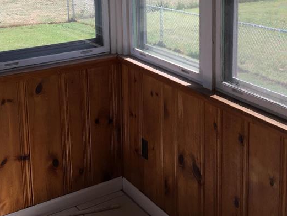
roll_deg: -1.3
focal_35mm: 57
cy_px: 35
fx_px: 473
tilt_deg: -10.9
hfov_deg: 33.5
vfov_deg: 25.1
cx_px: 192
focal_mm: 4.15
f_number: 2.2
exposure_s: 1/599
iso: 32
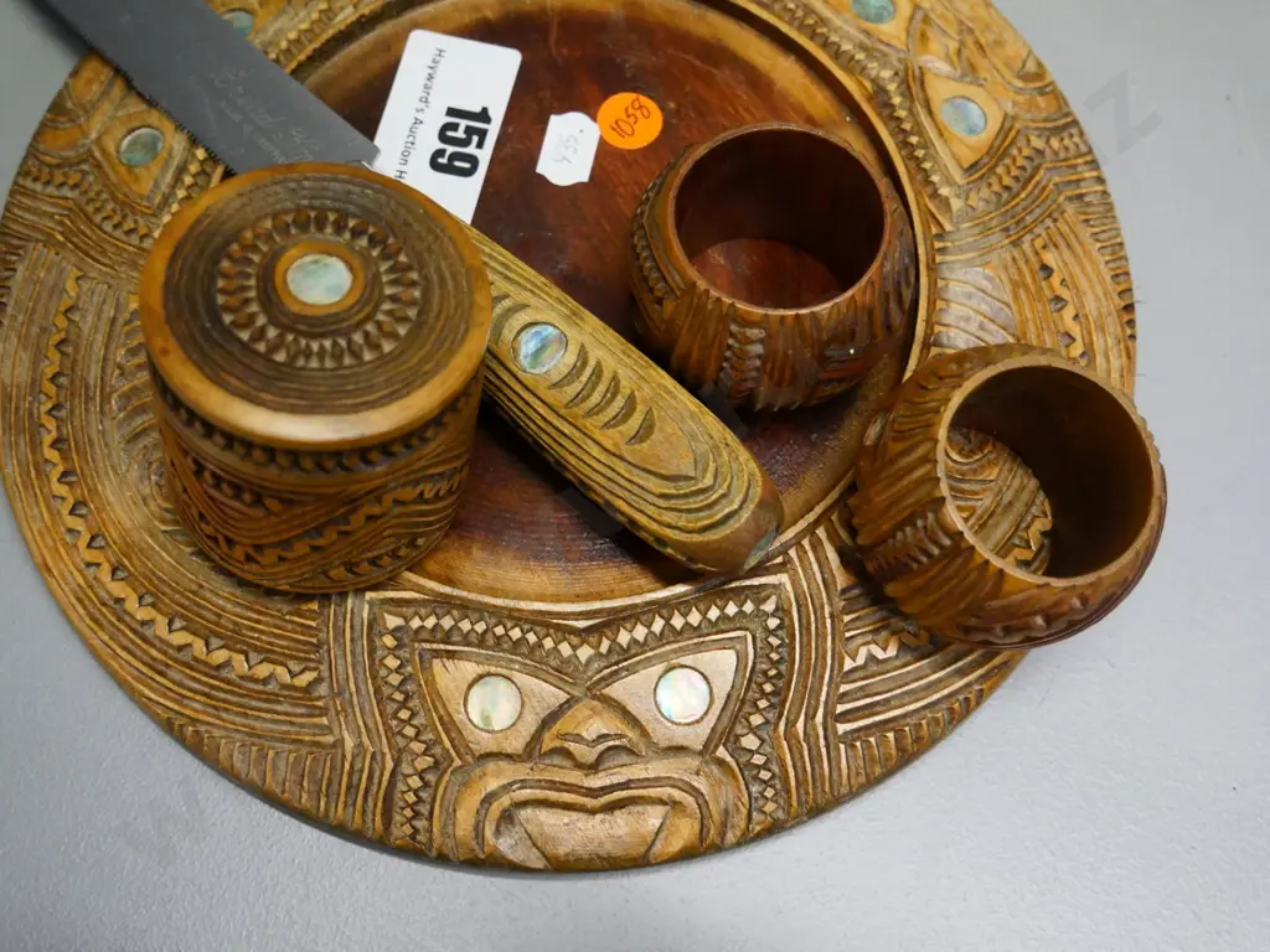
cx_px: 635
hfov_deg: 46.8
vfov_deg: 36.0
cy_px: 476
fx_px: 1468
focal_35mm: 40
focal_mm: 20
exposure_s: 1/160
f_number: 4.5
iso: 3200
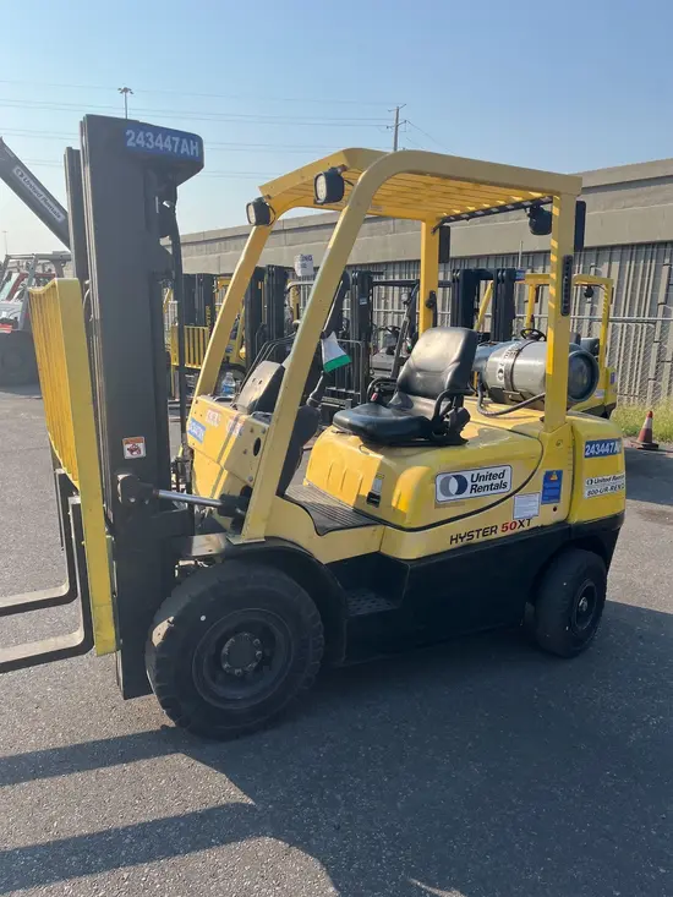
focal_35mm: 26
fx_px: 674
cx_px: 336
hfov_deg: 53.1
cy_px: 448
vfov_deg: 67.3
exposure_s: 1/2358
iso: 50
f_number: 1.6
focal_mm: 5.1
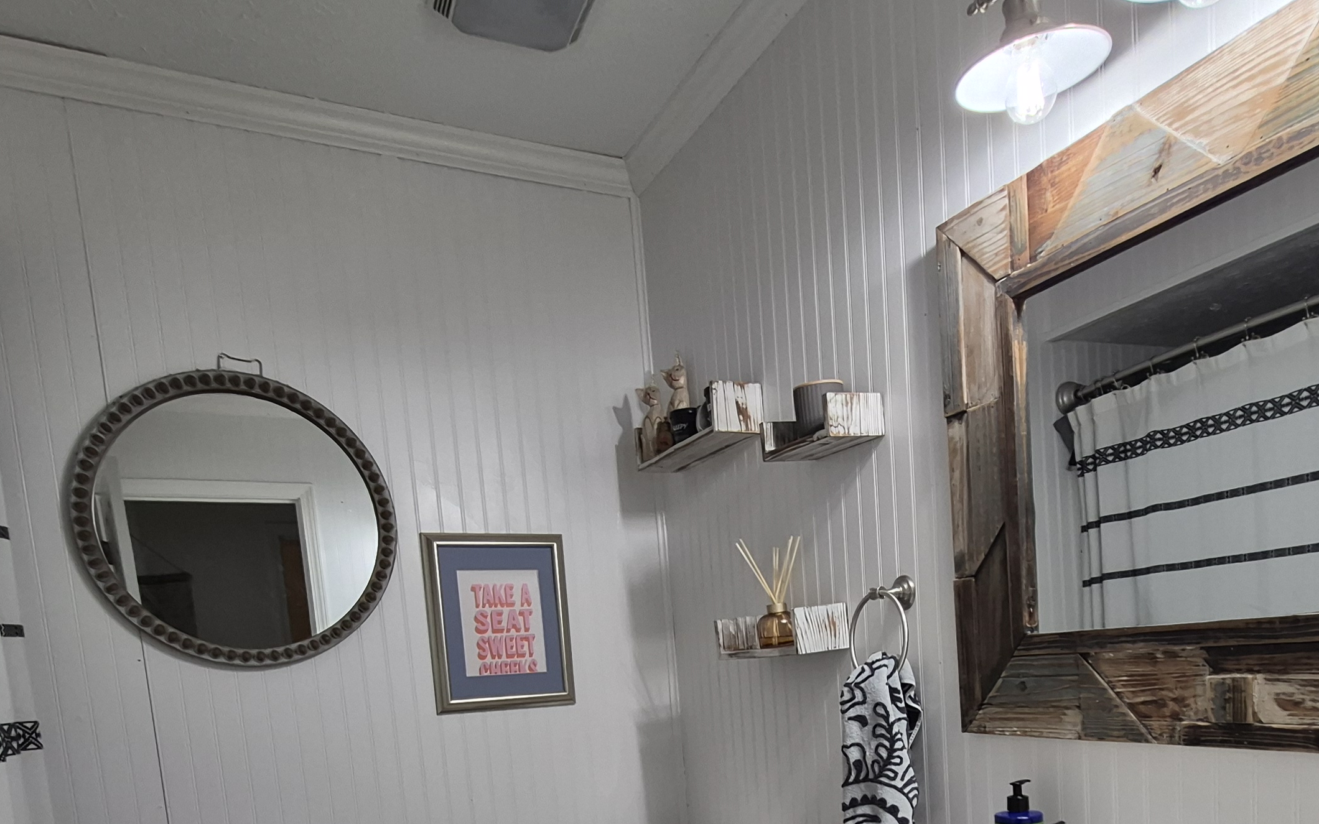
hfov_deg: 70.3
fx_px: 935
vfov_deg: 43.3
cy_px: 751
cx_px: 709
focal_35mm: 26
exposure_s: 1/60
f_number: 2.2
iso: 80
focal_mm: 1.74
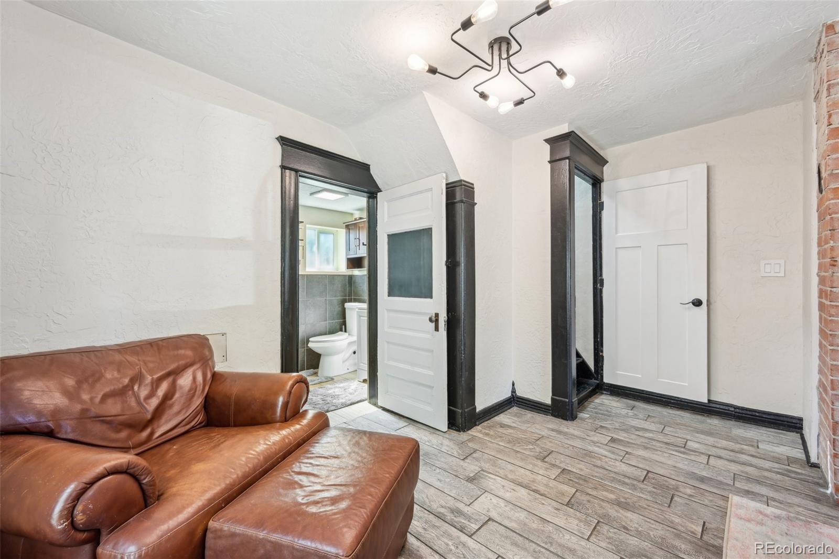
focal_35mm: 14
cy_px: 280
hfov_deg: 104.3
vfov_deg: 81.2
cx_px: 420
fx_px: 326
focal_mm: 14
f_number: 8
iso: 400
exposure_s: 1/3.33
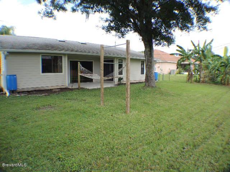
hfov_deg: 63.4
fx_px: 186
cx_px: 115
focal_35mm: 28
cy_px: 86
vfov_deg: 49.7
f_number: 2
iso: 80
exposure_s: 1/500
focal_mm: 6
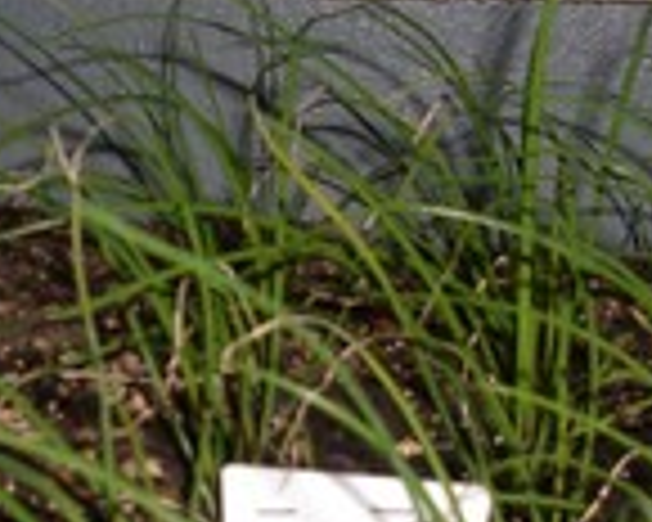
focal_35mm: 106
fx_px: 2045
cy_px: 529
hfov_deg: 17.9
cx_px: 74
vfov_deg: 14.3
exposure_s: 1/60
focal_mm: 5.8
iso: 200
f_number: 2.6
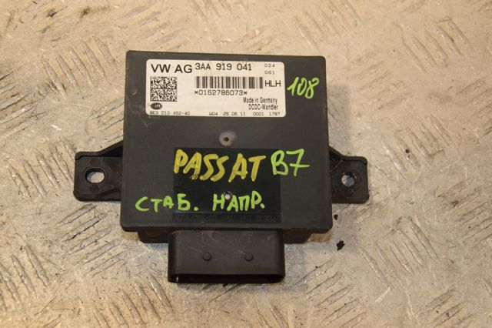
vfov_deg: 20.1
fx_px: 922
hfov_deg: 29.9
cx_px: 246
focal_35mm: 68
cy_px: 164
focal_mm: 45
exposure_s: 1/200
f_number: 6.3
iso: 800
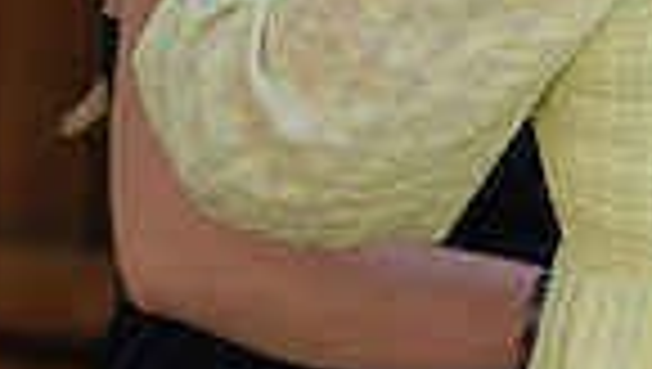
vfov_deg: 1.9
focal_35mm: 650
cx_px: -207
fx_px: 11252
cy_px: -88
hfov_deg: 3.3
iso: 100
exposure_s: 1/320
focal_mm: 155
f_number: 3.5
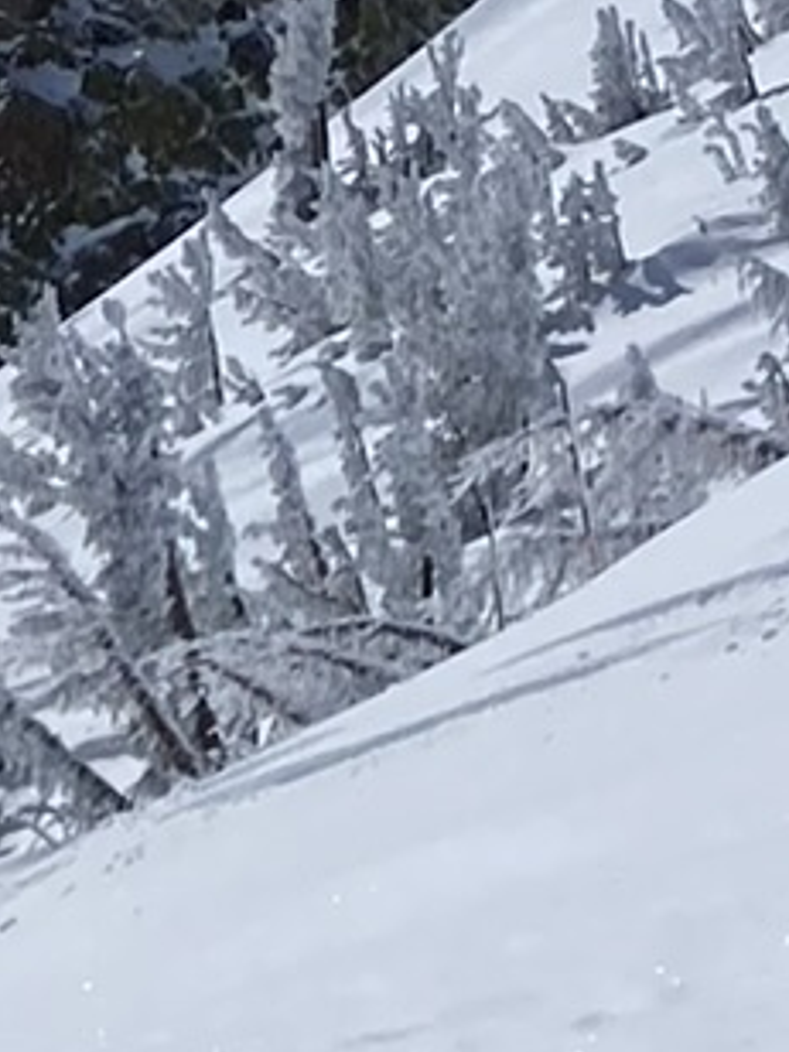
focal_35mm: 173
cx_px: -932
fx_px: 5258
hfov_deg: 8.1
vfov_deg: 10.5
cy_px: 2066
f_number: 1.8
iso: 40
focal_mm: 4.25
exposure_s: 1/16393
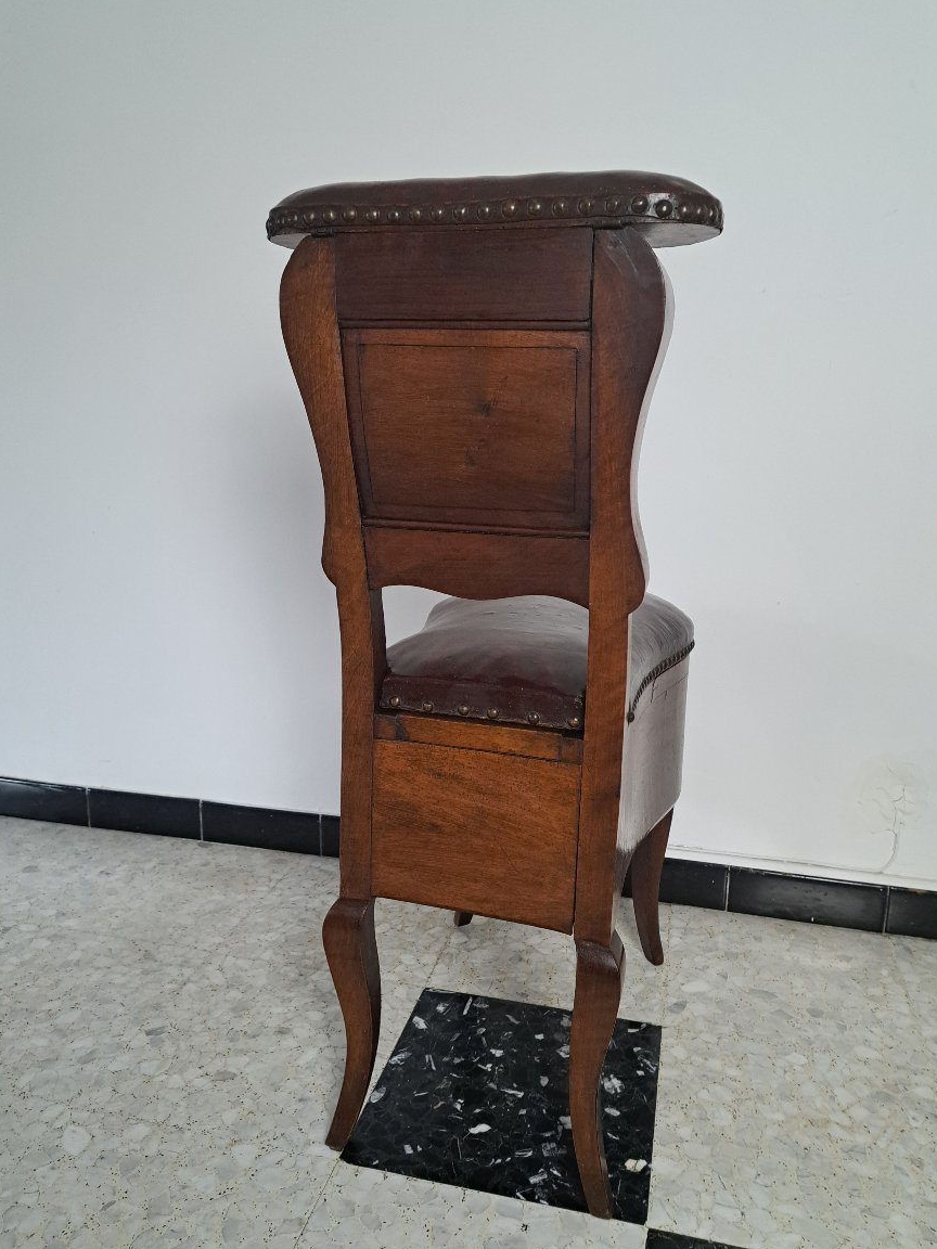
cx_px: 466
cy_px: 620
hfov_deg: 54.9
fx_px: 902
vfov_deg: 69.4
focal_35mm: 25
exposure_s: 1/50
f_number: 1.8
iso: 250
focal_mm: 5.23
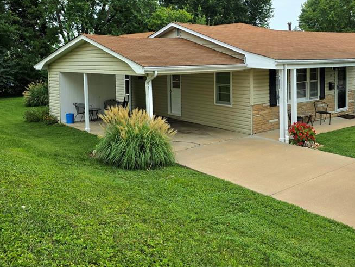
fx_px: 369
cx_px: 213
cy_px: 68
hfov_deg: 51.0
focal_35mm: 36
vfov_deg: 38.7
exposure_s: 1/3333
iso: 80
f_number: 1.7
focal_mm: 6.3
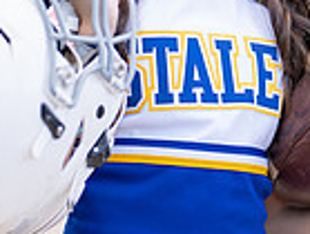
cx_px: 223
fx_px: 2092
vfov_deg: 6.4
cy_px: 30
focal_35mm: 233
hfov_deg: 8.5
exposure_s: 1/500
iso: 100
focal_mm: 50
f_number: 1.2
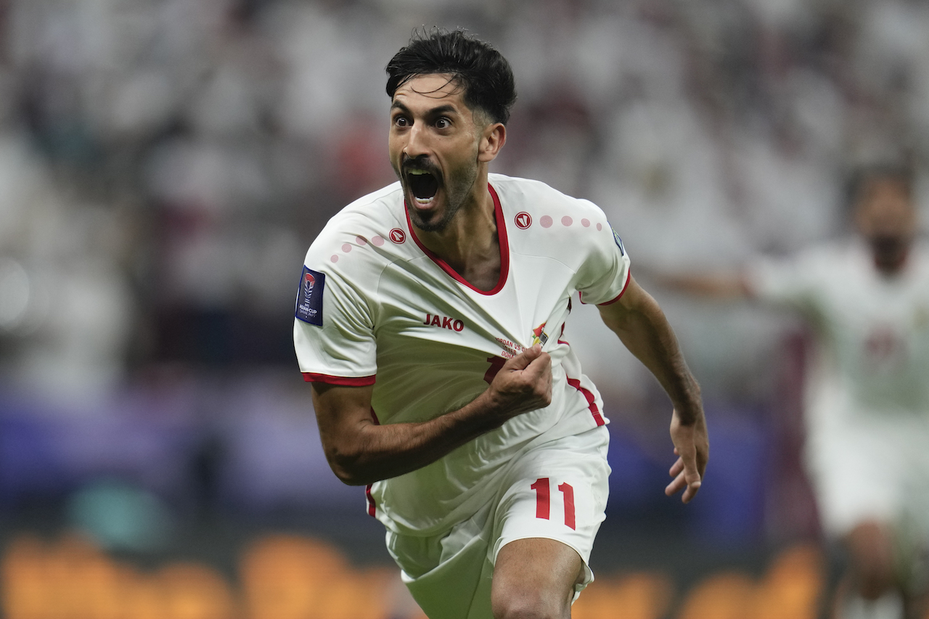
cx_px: 464
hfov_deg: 5.2
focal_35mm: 400
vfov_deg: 3.4
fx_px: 10320
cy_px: 310
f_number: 2.8
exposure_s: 1/2000
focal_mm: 400
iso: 2000
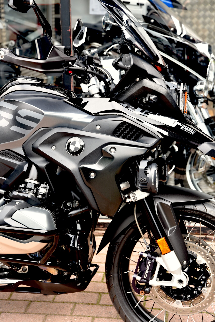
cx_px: 108
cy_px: 161
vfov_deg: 28.8
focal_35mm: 70
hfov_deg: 19.5
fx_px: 626
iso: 200
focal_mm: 70
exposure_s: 1/100
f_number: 5
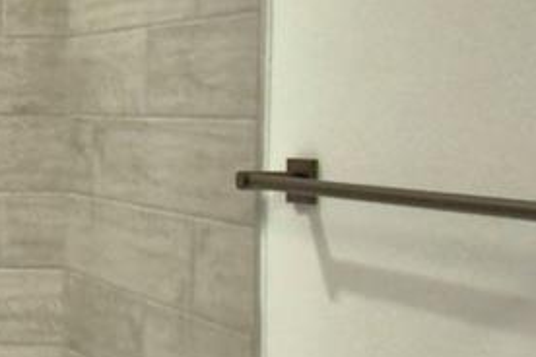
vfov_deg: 15.7
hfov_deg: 18.6
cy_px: 130
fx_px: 1295
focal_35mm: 87
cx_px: -412
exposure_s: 1/100
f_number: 4.5
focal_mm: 10
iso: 400
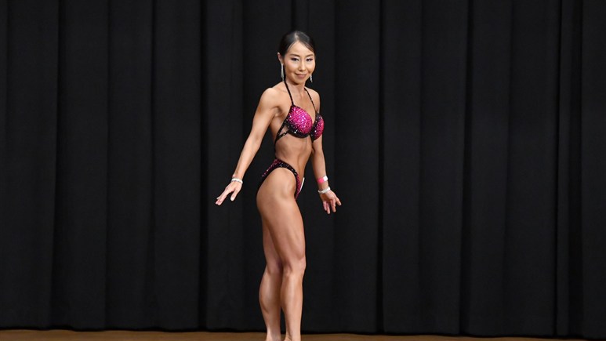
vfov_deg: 4.8
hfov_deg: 8.6
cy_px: 183
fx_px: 4050
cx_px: 303
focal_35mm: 252
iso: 8000
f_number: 5.6
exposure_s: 1/400
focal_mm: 160
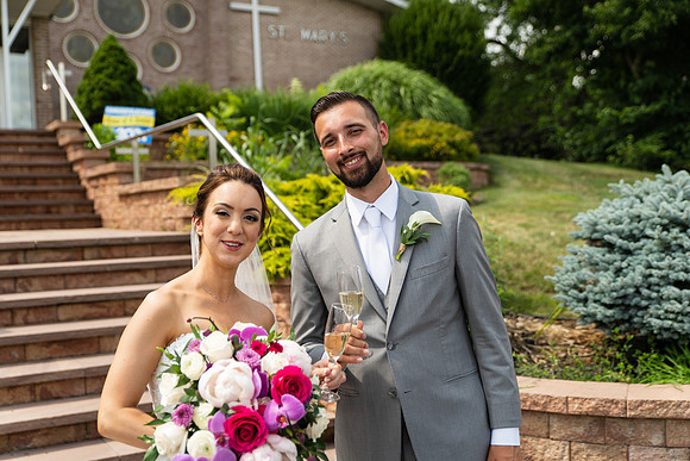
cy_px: 230
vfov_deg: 31.9
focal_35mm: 42
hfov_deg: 46.4
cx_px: 345
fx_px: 805
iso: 125
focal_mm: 42
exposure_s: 1/1000
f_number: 2.8
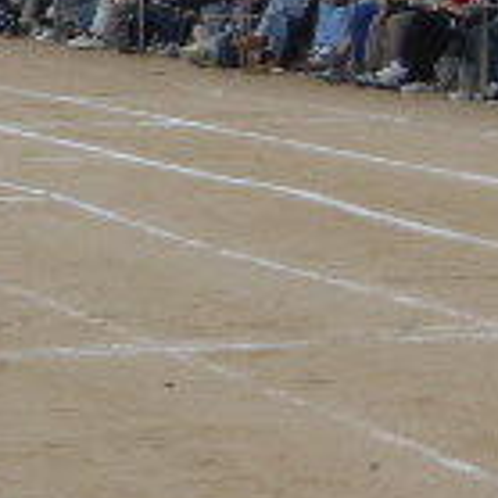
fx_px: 5046
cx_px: 709
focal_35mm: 310
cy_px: -29
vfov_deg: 5.6
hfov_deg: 5.6
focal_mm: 13.5
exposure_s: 1/500
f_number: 5.8
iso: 80
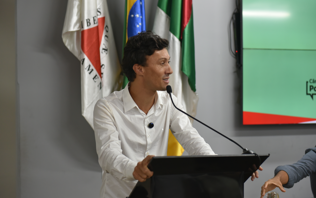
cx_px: 158
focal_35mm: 68
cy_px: 92
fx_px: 586
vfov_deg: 19.1
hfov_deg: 30.2
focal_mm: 66
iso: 1600
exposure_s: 1/160
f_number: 3.2
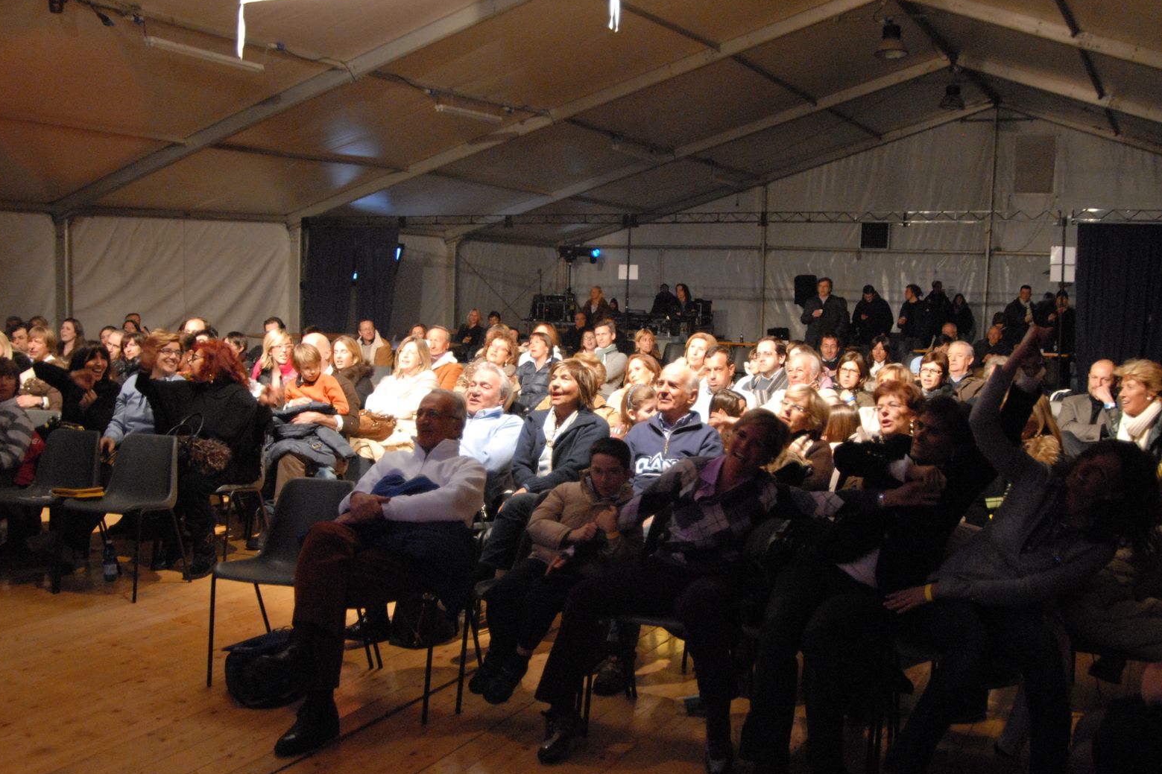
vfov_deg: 35.9
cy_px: 389
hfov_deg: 51.9
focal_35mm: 37
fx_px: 1194
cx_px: 576
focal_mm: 24
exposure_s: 1/30
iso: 1600
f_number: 3.5
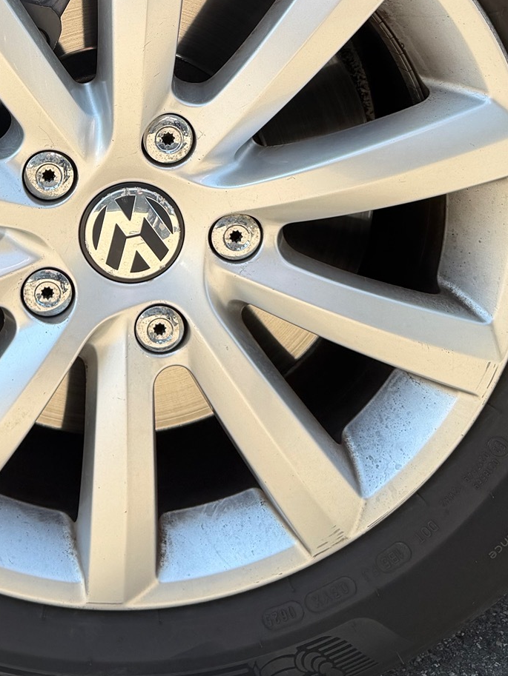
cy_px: 74
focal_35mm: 53
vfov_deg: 34.3
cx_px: 60
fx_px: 1037
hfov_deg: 26.7
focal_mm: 6.76
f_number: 1.78
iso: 80
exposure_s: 1/920
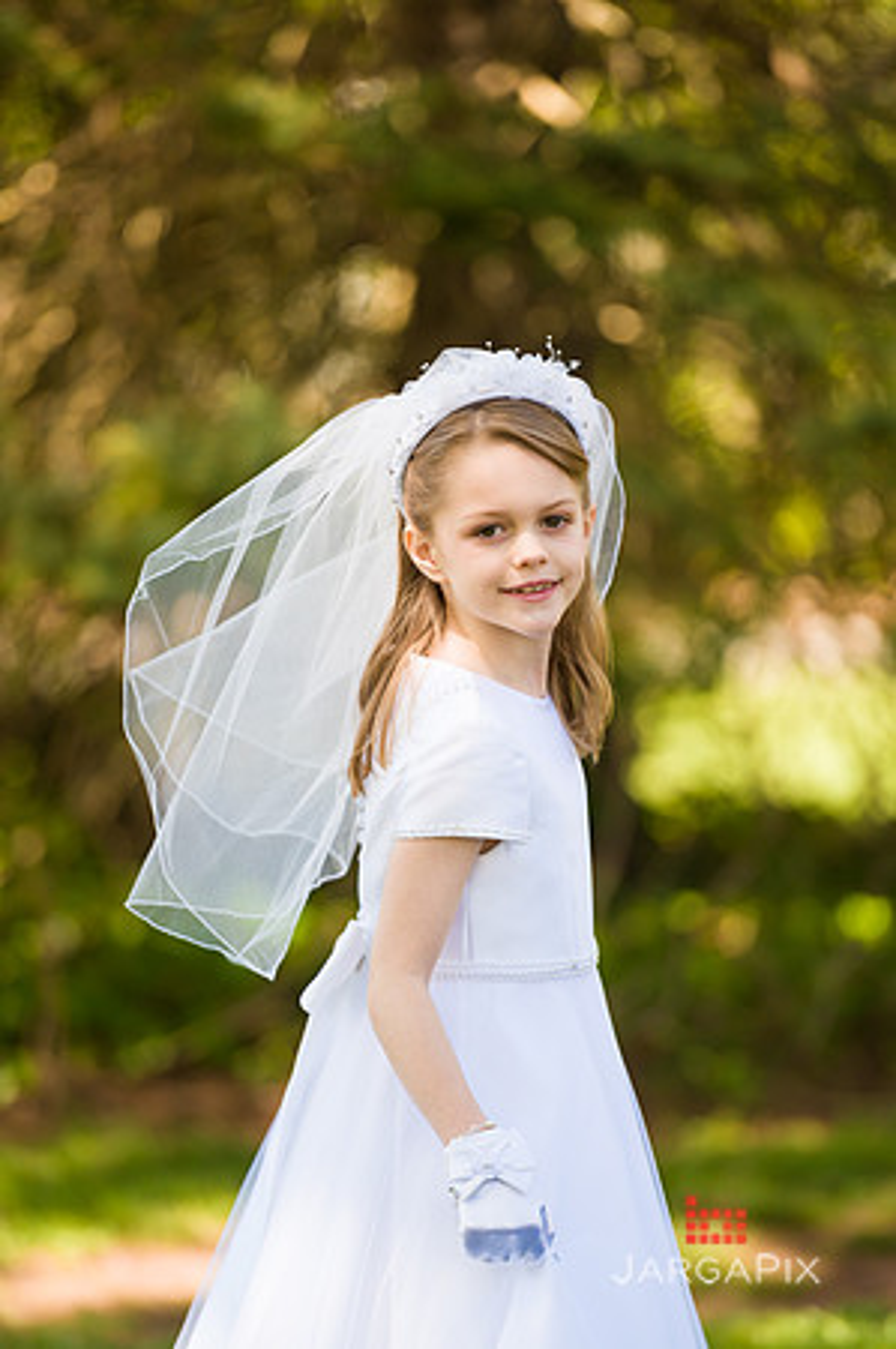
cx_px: 448
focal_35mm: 200
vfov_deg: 10.3
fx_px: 7483
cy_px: 674
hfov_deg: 6.9
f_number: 3.2
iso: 200
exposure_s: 1/800
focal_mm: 200
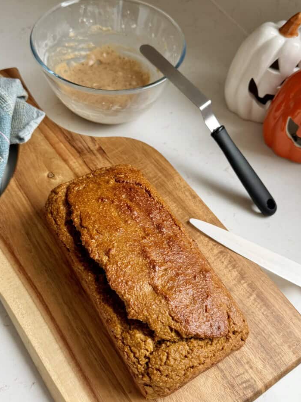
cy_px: 201
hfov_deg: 54.9
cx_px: 149
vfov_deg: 69.4
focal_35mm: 25
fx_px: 290
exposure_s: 1/121
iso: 125
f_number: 1.8
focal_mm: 6.8
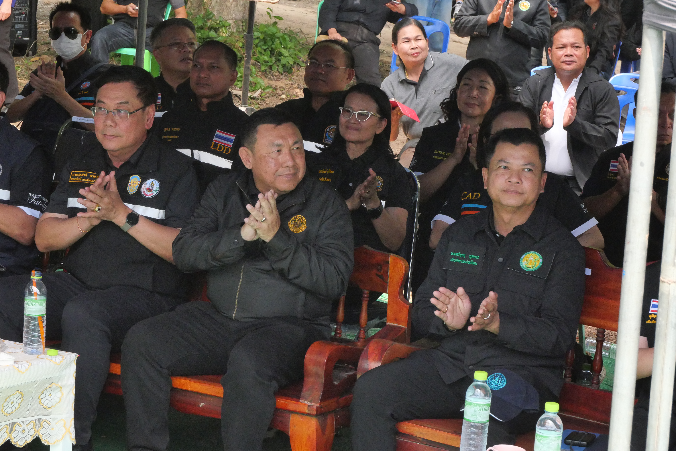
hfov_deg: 19.8
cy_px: 226
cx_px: 338
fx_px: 1935
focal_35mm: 103
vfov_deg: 13.3
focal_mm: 50
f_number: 9
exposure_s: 1/500
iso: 3200
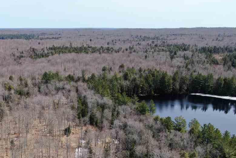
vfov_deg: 31.5
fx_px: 269
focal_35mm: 41
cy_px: 133
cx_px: 73
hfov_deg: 46.4
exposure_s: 1/1000
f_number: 2.8
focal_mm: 4.39
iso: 100
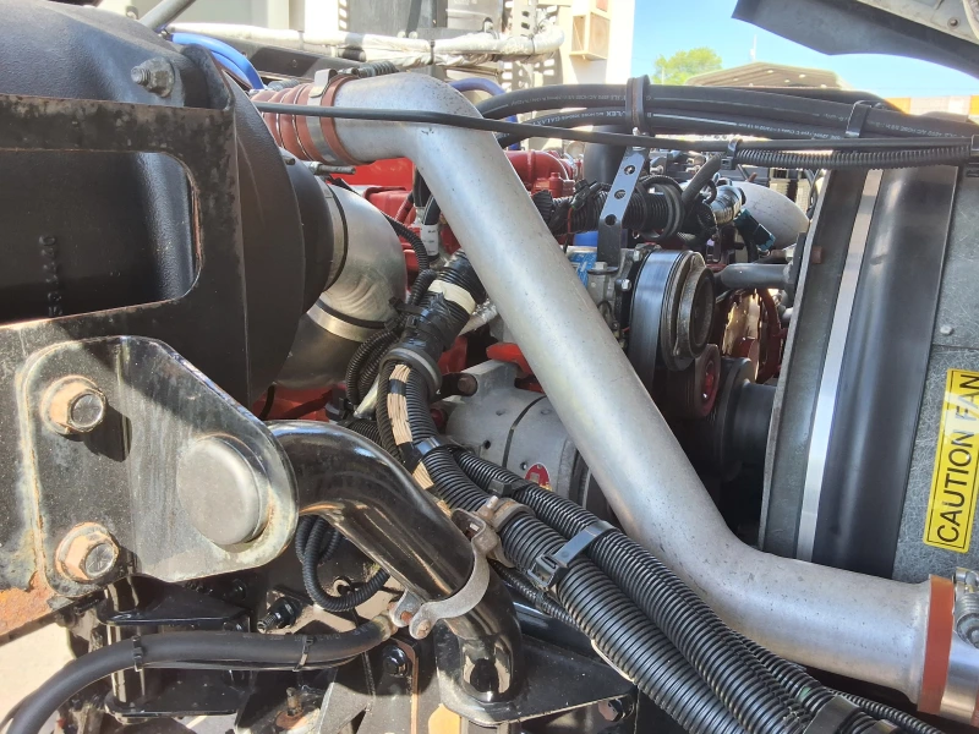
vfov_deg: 49.7
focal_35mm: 28
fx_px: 792
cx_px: 490
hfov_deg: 63.4
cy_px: 367
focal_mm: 2.91
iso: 32
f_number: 1.9
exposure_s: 1/123
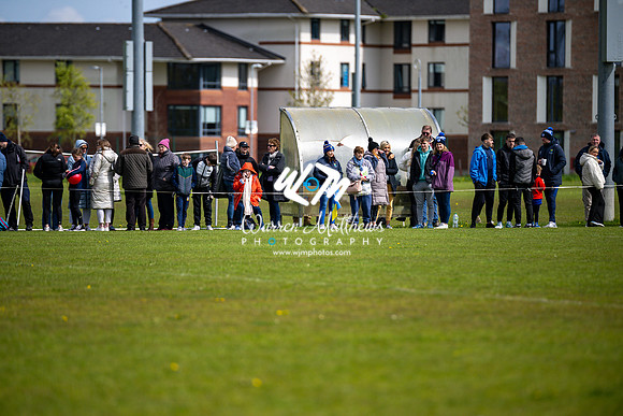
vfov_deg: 4.6
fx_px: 5193
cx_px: 312
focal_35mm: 300
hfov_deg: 6.9
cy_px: 208
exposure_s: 1/5000
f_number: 2.8
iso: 220
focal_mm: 300
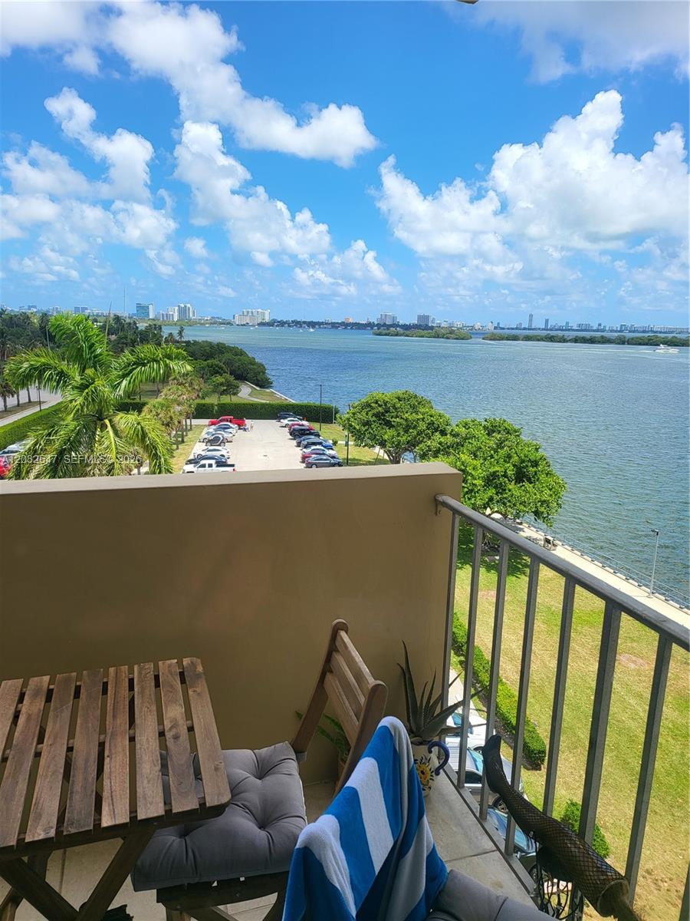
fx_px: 638
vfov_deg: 71.6
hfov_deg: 56.8
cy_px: 460
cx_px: 345
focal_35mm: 24
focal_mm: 5
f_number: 1.8
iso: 40
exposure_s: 1/1849
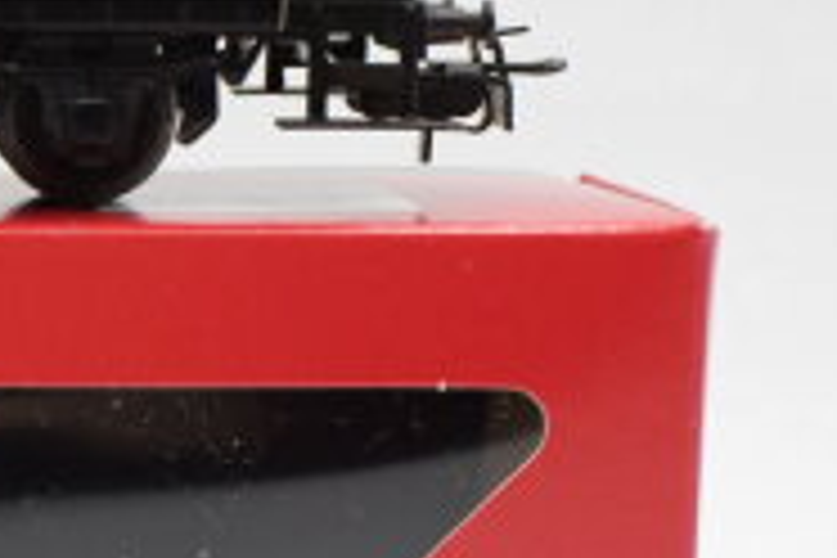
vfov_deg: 8.1
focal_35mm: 170
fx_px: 3943
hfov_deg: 11.7
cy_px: 358
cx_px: -374
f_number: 8
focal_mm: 35
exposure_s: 1/160
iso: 400
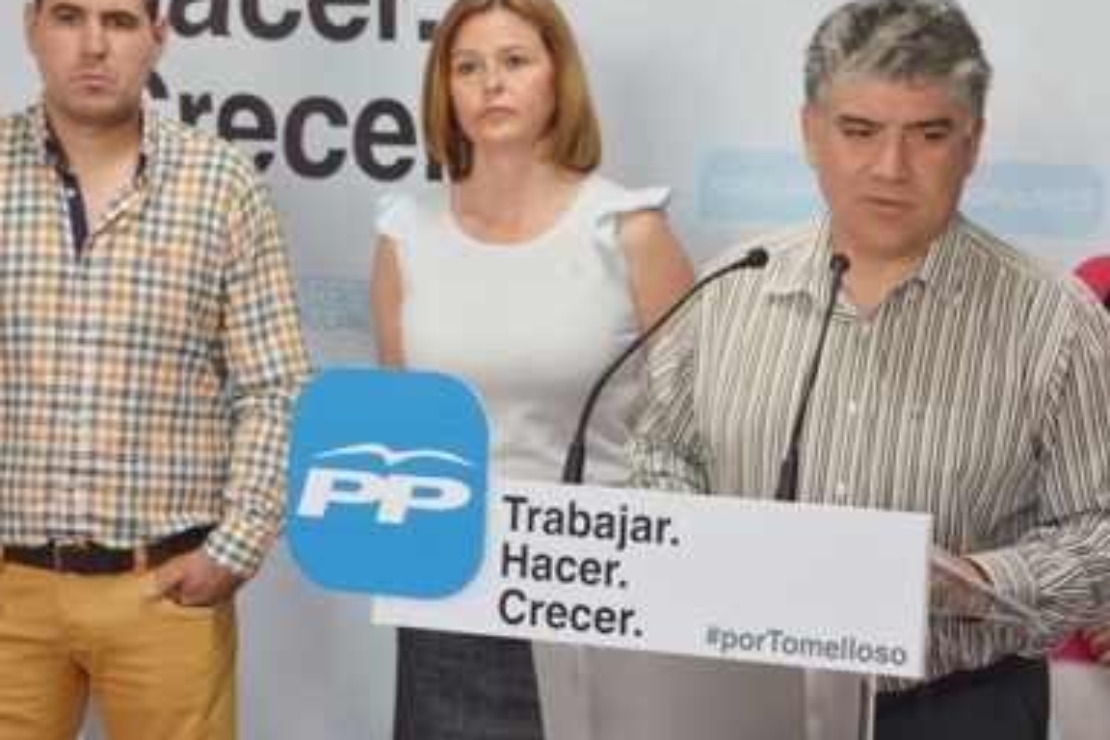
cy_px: 487
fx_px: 2682
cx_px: 1018
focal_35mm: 87
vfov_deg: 15.7
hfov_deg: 22.7
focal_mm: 29
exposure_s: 1/50
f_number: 4.5
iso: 400
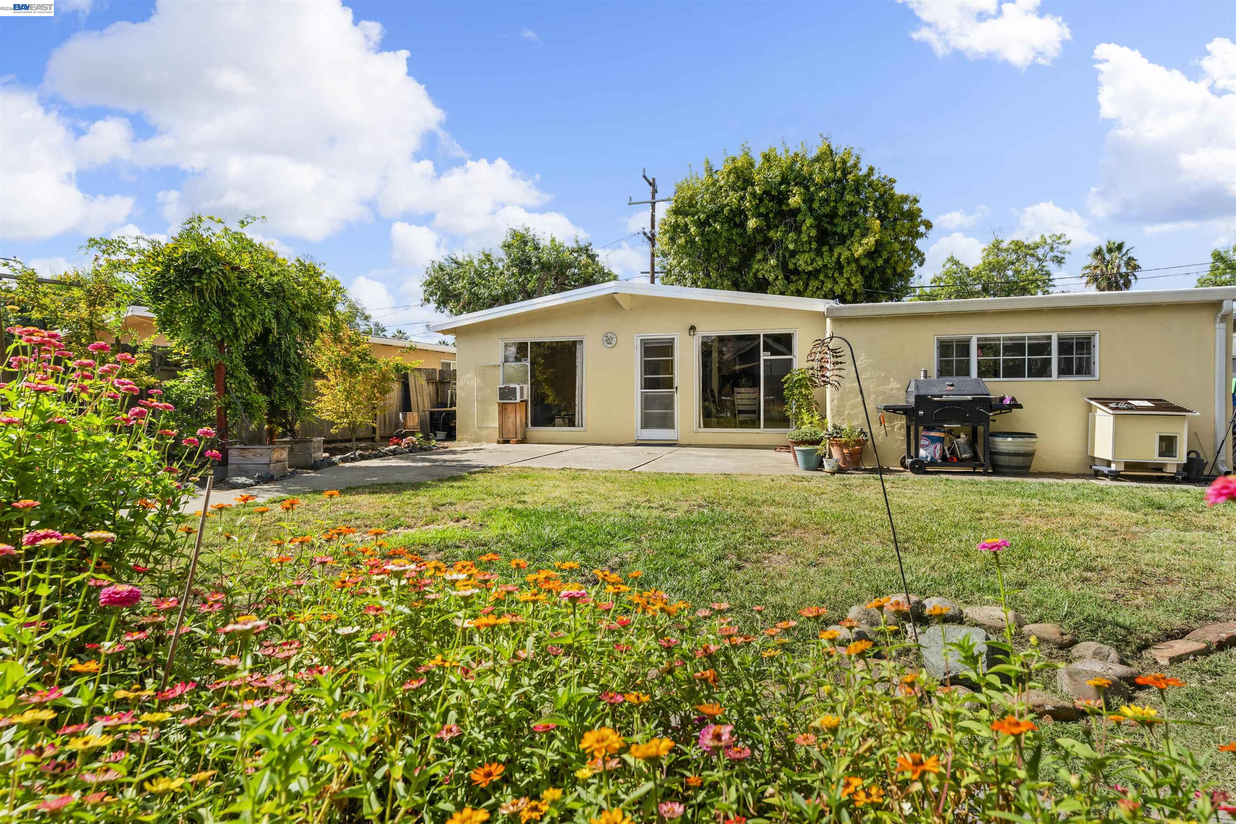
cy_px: 412
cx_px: 618
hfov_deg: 87.8
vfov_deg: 65.4
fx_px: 642
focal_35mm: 19
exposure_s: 1/400
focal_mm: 18.7
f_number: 7.1
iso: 100
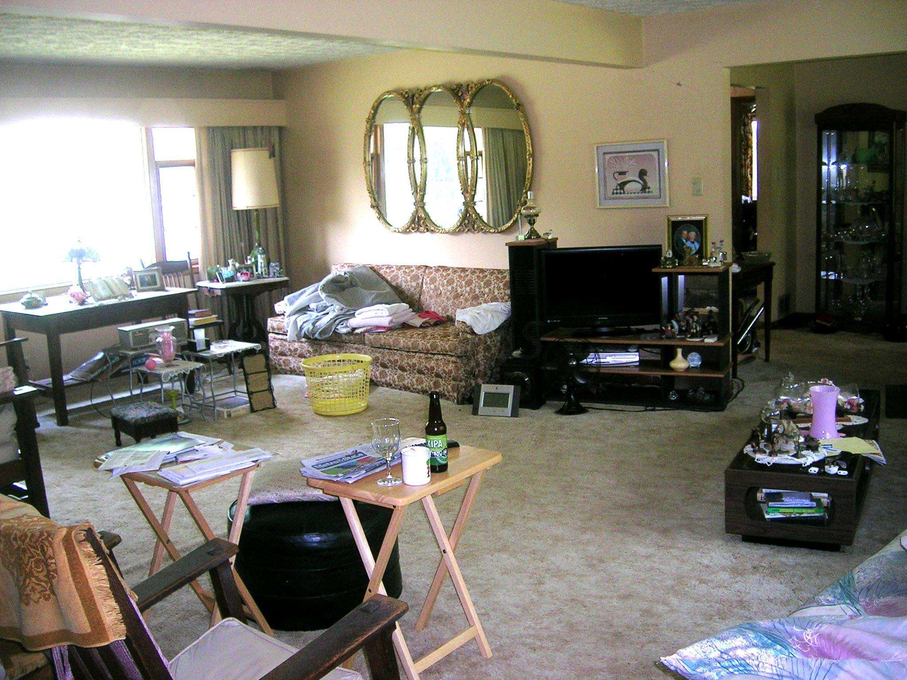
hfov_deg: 52.6
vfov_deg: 40.7
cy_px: 340
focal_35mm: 35
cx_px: 454
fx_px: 917
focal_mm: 5.4
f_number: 2.8
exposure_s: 1/60.1
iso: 68
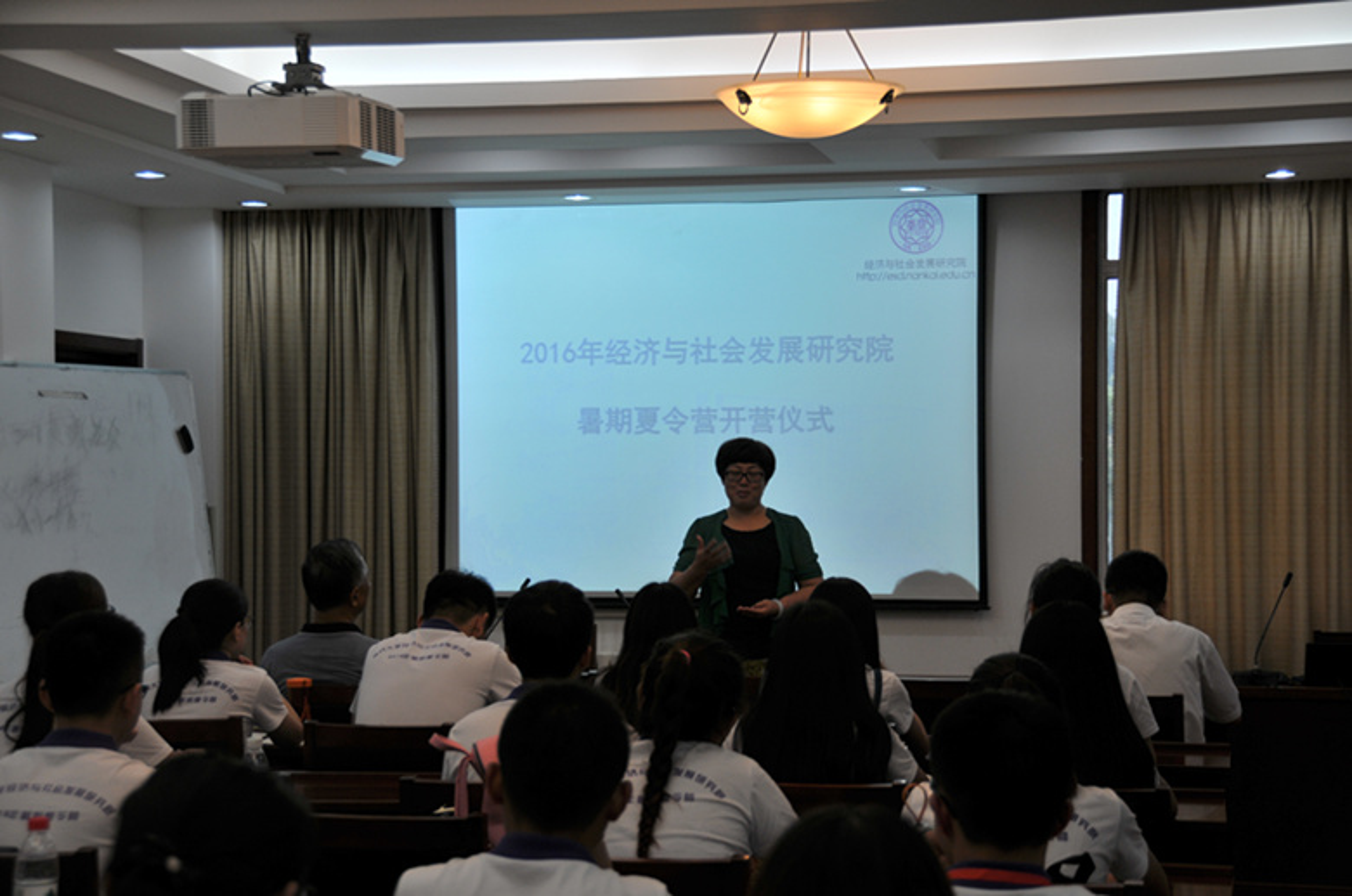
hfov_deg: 29.3
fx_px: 2587
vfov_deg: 19.7
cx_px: 676
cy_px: 448
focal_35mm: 69
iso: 200
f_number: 5
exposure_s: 1/100
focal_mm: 46
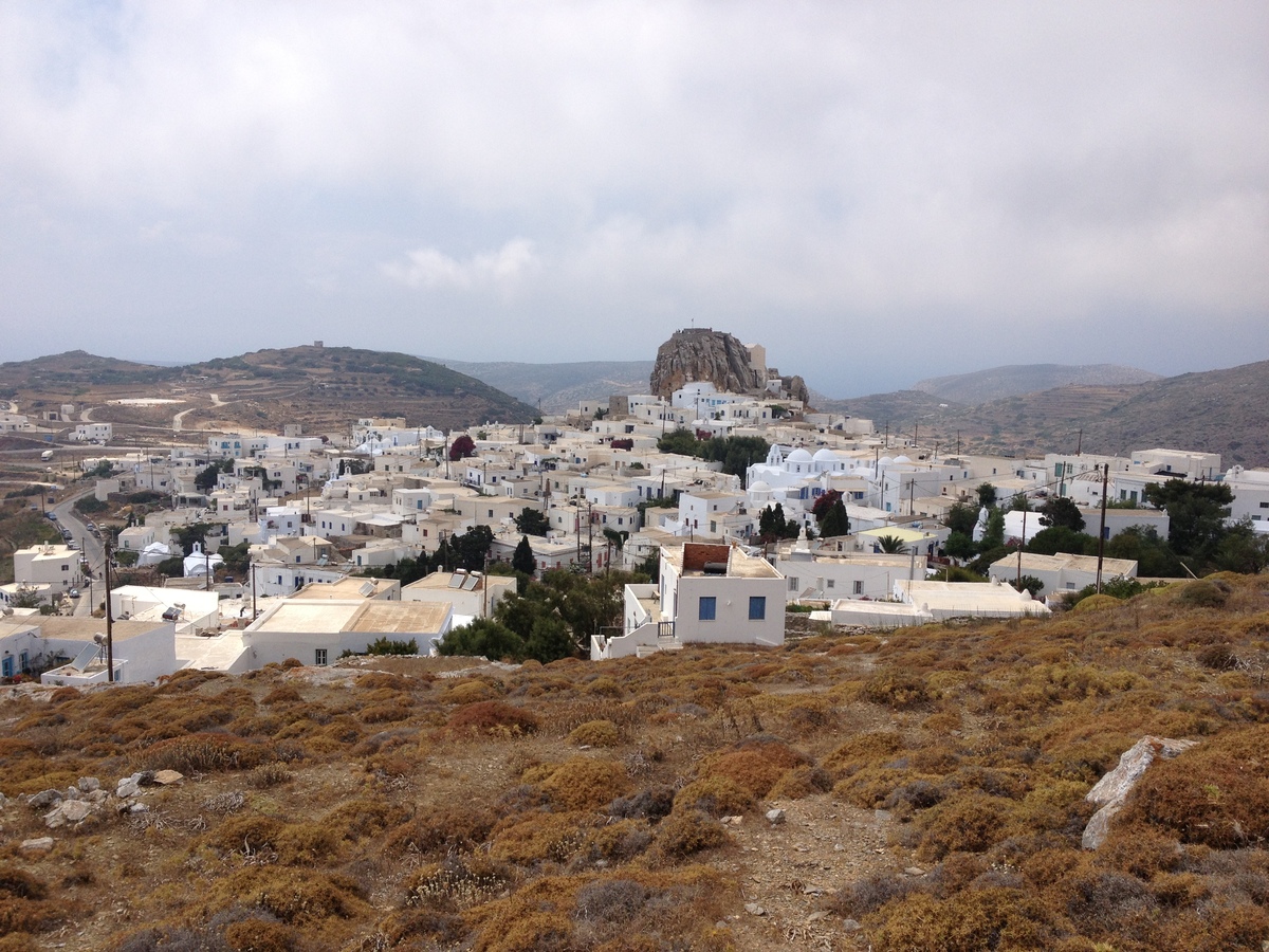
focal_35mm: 35
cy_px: 476
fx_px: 1283
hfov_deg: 52.6
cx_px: 634
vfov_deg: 40.7
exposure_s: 1/2632
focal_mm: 4.28
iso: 50
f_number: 2.4
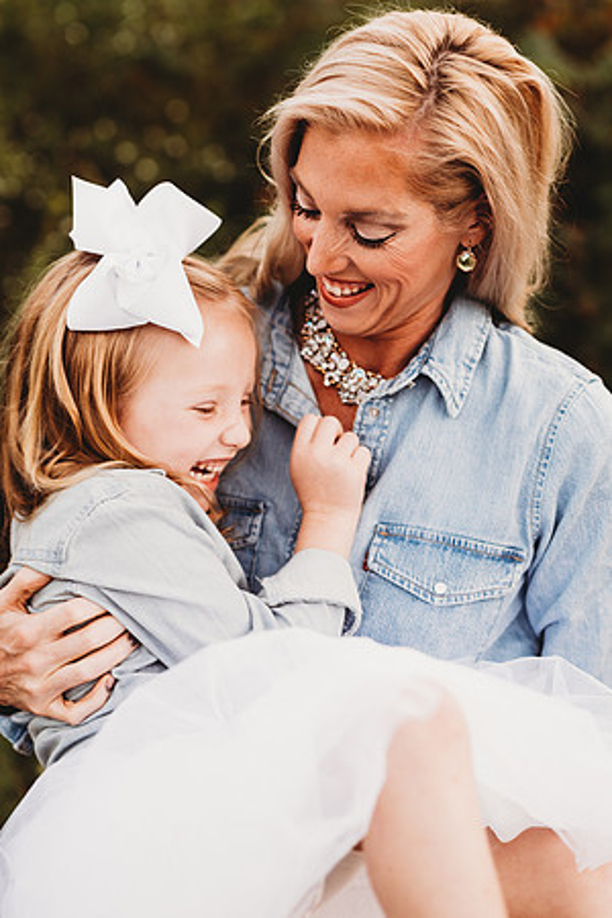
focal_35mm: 85
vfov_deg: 23.9
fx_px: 2167
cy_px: 459
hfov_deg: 16.1
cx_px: 306
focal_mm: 85
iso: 125
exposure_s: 1/200
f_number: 2.2
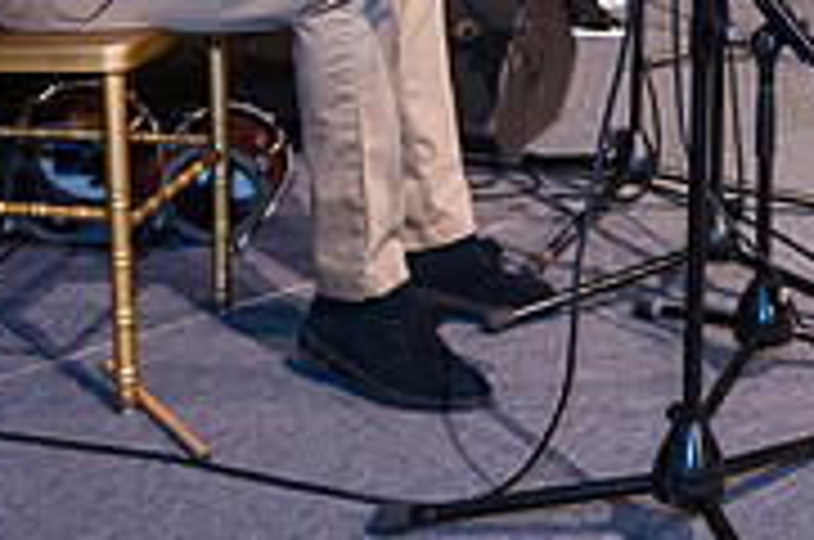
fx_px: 1738
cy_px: -284
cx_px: 733
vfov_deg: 16.1
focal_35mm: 77
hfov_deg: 25.5
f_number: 4
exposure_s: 1/200
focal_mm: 24
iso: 1600
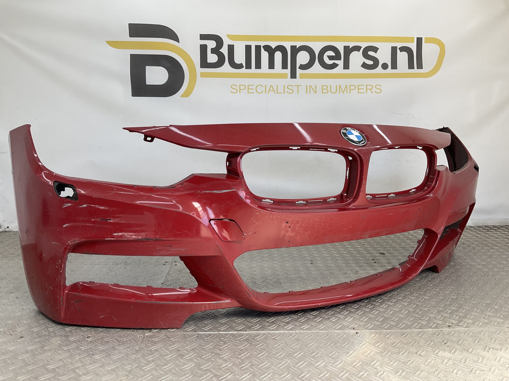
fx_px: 426
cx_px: 254
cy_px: 190
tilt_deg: -7.7
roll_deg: -2.2
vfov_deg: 48.2
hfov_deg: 61.7
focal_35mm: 29
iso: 16
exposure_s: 1/206
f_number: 1.8
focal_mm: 3
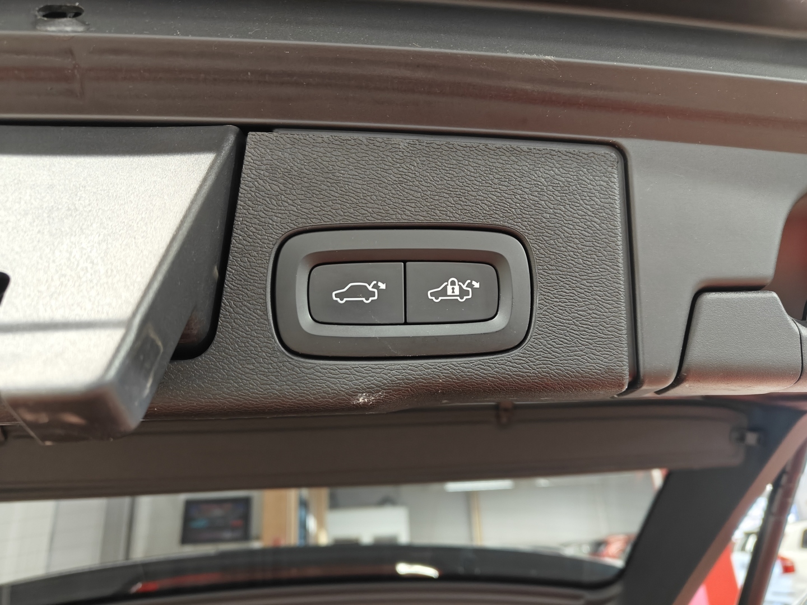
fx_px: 560
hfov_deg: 71.6
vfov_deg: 56.8
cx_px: 404
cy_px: 302
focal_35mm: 24
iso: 160
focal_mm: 5.59
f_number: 1.8
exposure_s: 1/50
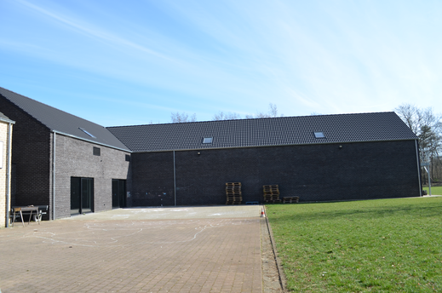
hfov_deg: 67.5
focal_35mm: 27
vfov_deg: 47.8
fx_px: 331
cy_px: 146
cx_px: 221
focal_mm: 18
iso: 160
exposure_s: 1/250
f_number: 8
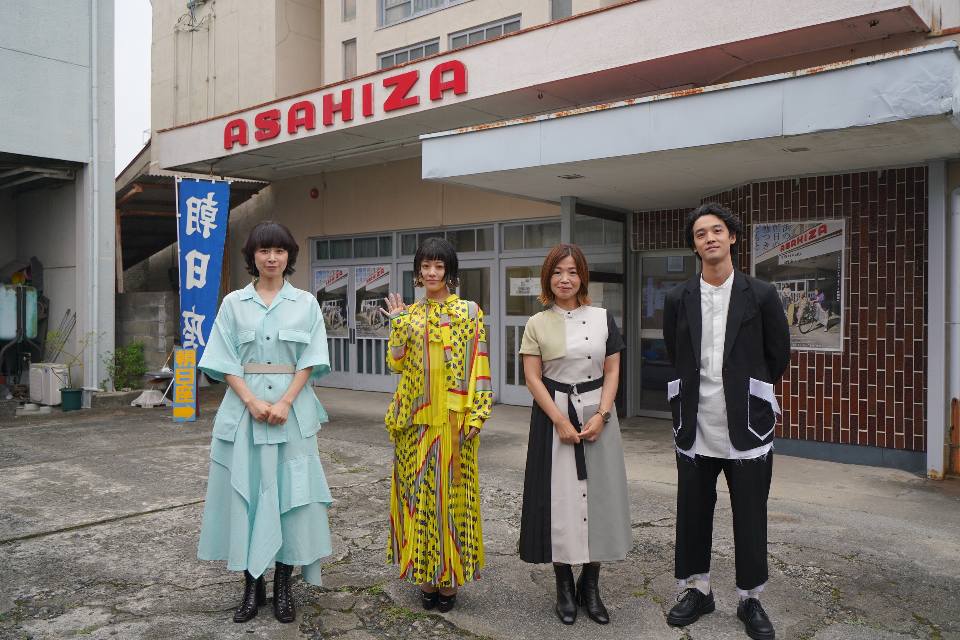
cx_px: 480
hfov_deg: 61.9
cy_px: 320
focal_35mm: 30
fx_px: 800
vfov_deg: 43.6
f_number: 5
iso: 500
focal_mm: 30
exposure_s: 1/100
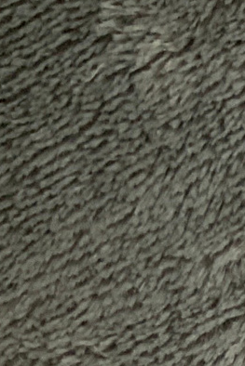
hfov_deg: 6.1
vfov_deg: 9.4
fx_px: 1999
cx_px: 903
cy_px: 868
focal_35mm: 196
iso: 64
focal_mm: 3
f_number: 1.8
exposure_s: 1/78
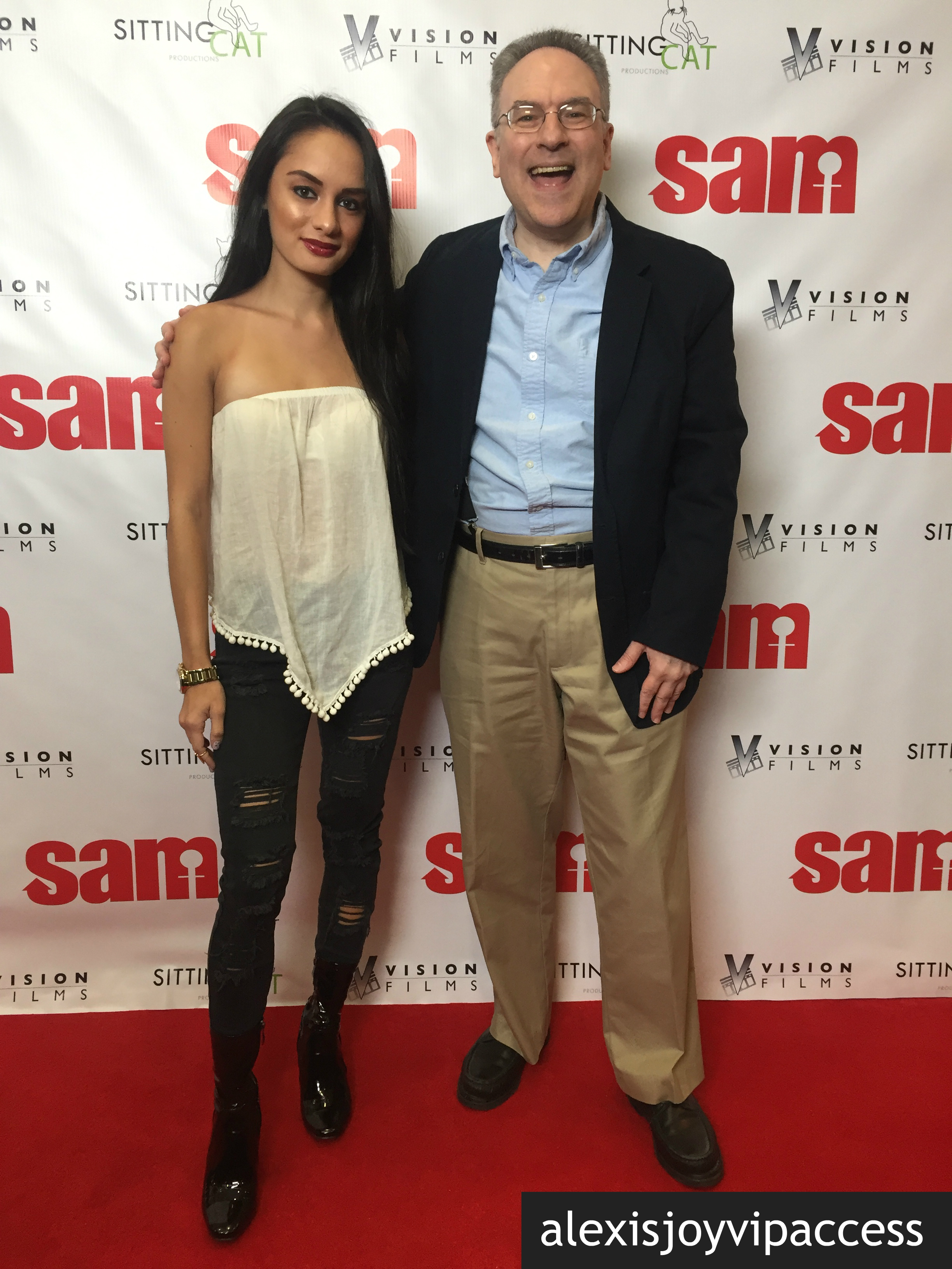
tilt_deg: -11.9
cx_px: 476
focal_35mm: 29
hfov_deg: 48.2
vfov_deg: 61.7
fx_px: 1063
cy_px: 634
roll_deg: -0.4
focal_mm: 4.15
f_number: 2.2
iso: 80
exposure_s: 1/30
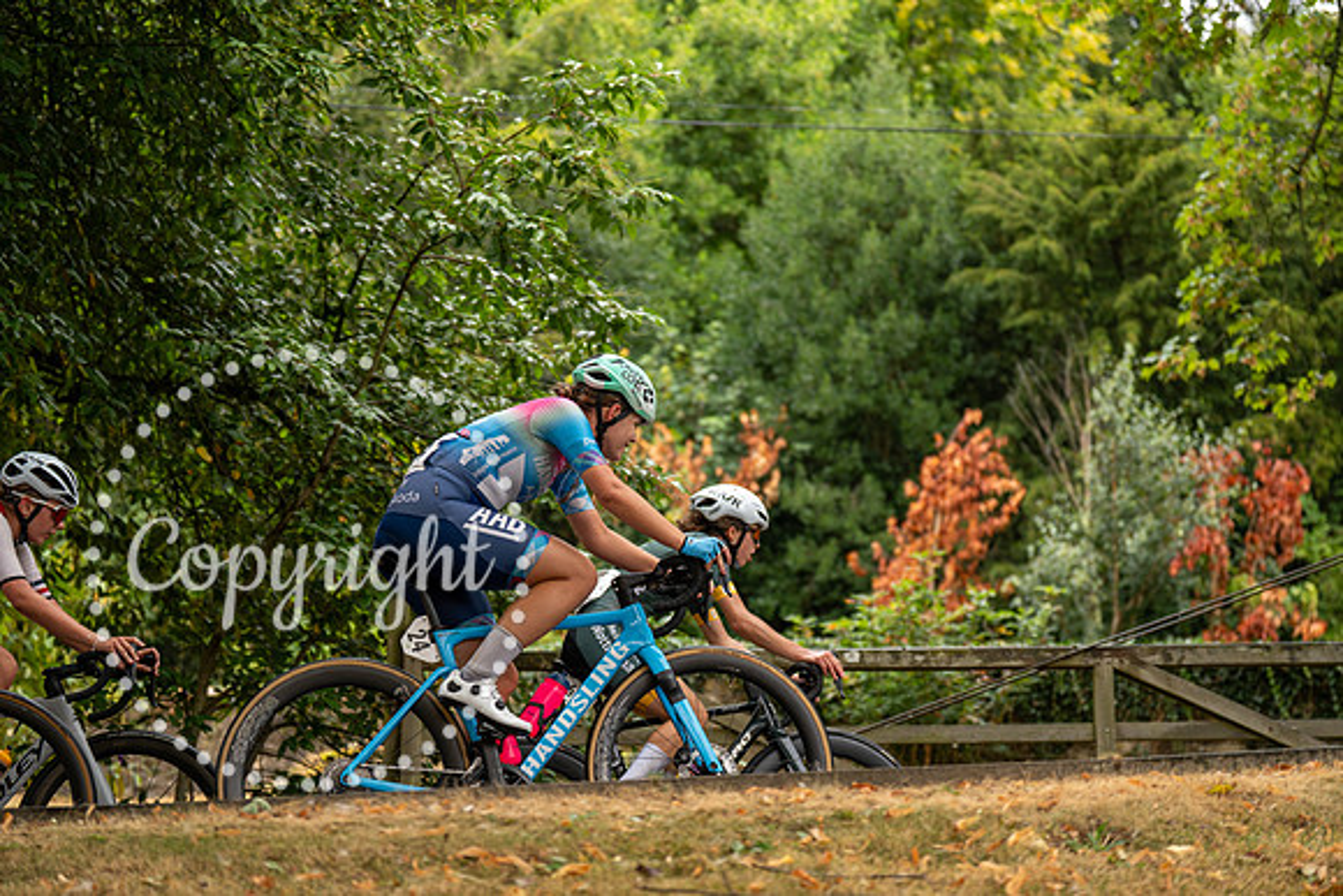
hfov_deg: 28.8
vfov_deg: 19.5
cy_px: 448
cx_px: 672
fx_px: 2612
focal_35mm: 70
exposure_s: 1/800
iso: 640
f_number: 2.8
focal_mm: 70
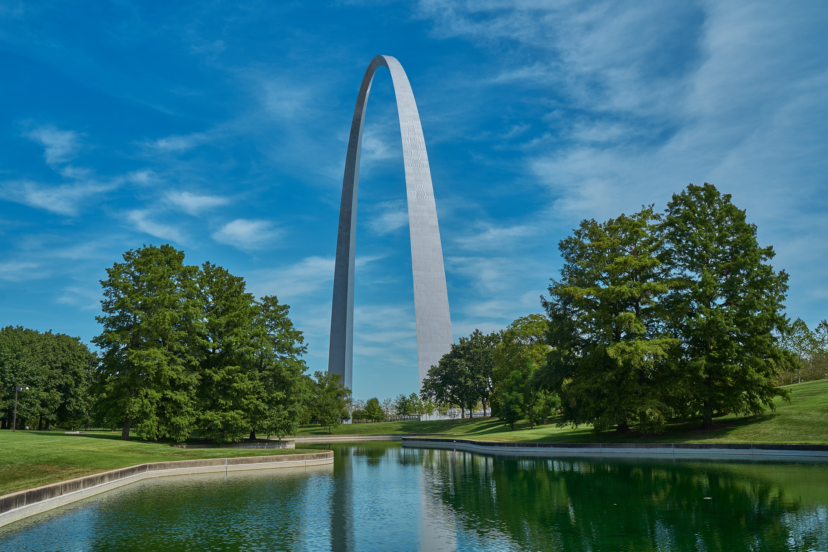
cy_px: 276
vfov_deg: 37.9
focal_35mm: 35
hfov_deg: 54.4
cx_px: 414
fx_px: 805
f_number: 8
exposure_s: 1/200
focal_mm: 35
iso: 50
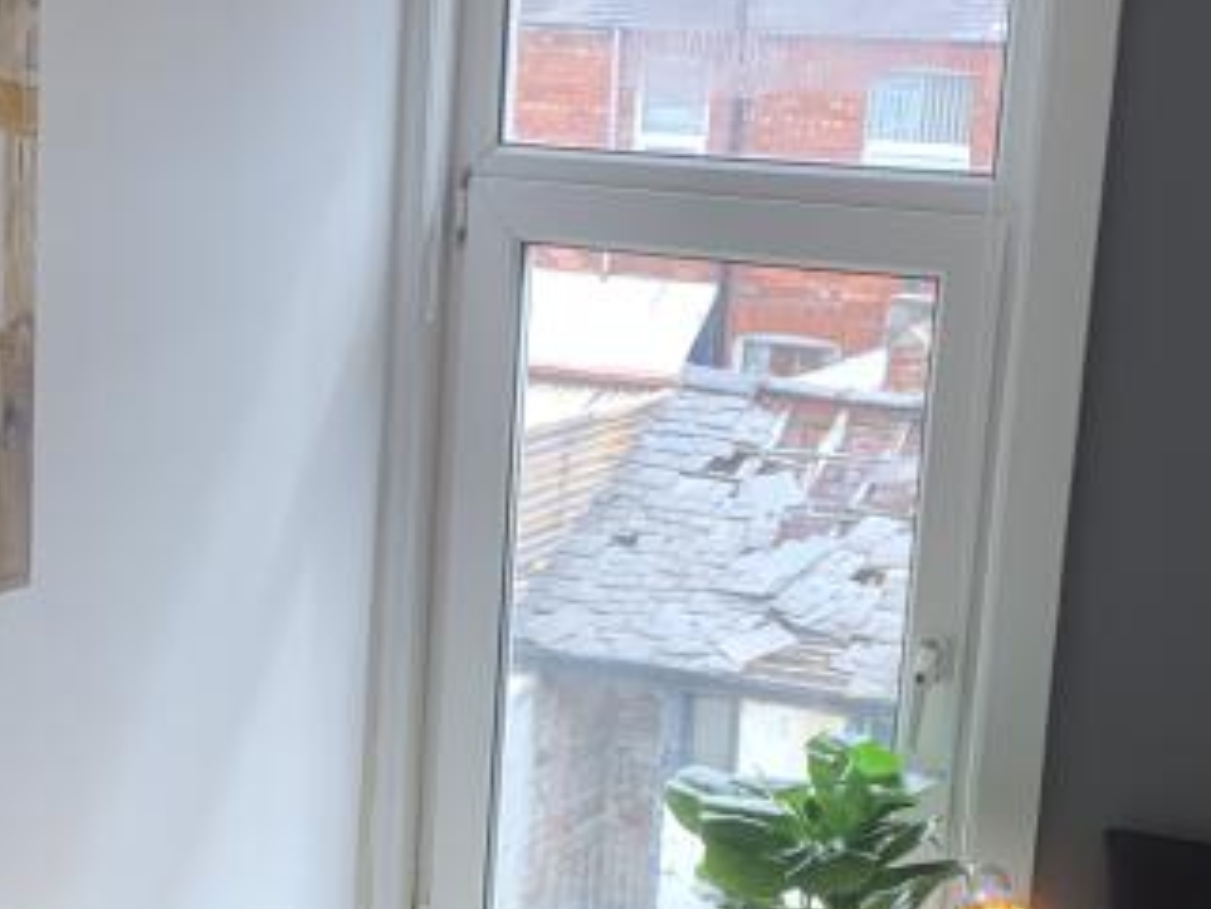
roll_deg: -3.0
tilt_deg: -13.5
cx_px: 468
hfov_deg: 23.5
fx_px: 2905
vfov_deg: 17.7
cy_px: 694
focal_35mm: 83
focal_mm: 4.25
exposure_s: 1/122
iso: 50
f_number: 1.8
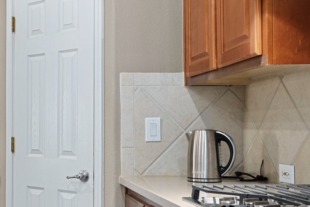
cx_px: 10
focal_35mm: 60
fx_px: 517
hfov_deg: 31.3
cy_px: 123
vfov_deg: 22.6
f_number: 8
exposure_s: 1/2
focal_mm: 19
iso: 800
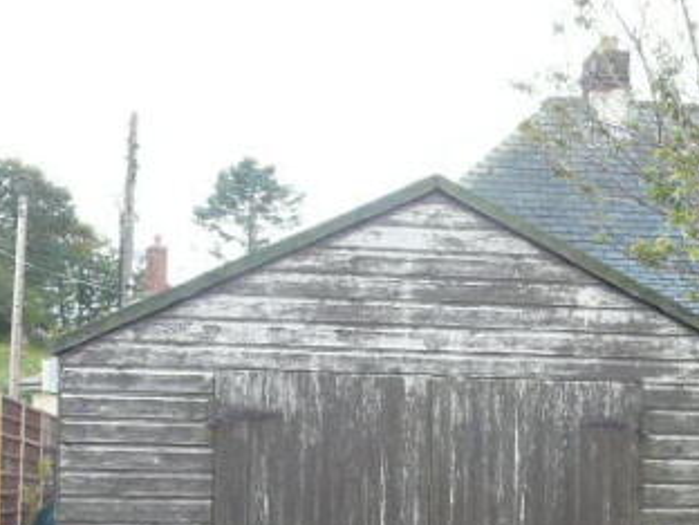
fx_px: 1696
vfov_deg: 17.4
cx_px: 646
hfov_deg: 22.6
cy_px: 454
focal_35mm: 84
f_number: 3.2
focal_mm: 4.6
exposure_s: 1/125
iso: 100
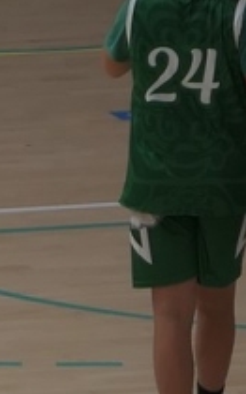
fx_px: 6756
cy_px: 229
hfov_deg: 2.1
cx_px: -310
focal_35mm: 629
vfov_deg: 3.3
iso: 125
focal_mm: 26.4
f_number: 2.8
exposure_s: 1/250
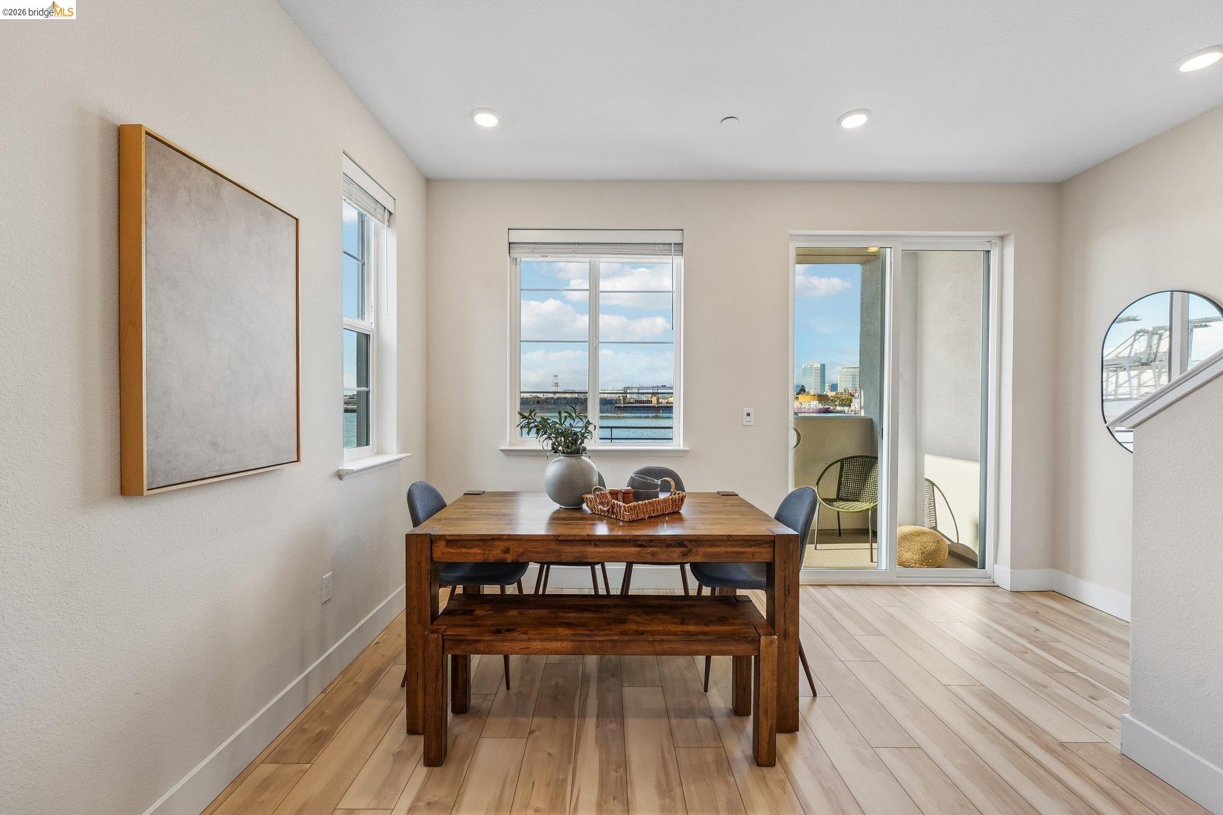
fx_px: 476
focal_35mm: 14
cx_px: 612
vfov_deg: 81.2
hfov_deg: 104.3
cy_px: 408
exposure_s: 1/200
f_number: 8
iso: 640
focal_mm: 14
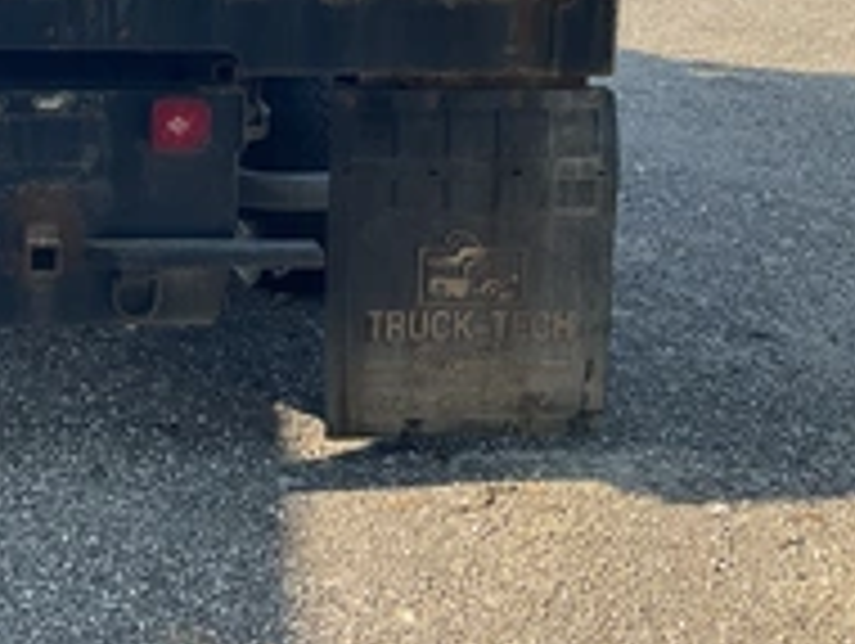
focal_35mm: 61
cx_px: 50
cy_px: -5
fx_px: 1509
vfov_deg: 23.1
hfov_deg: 30.0
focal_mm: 3
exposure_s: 1/312
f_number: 1.8
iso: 25
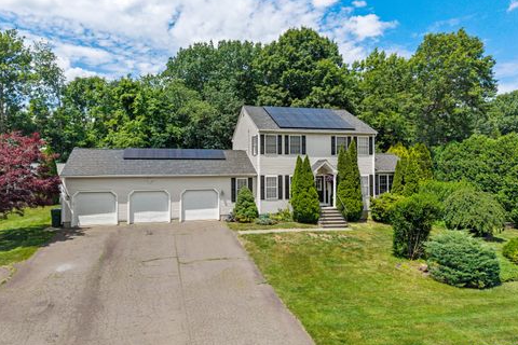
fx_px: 374
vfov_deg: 49.5
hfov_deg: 69.4
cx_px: 265
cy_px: 162
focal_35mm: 26
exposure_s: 1/4000
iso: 100
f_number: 1.8
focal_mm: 8.67
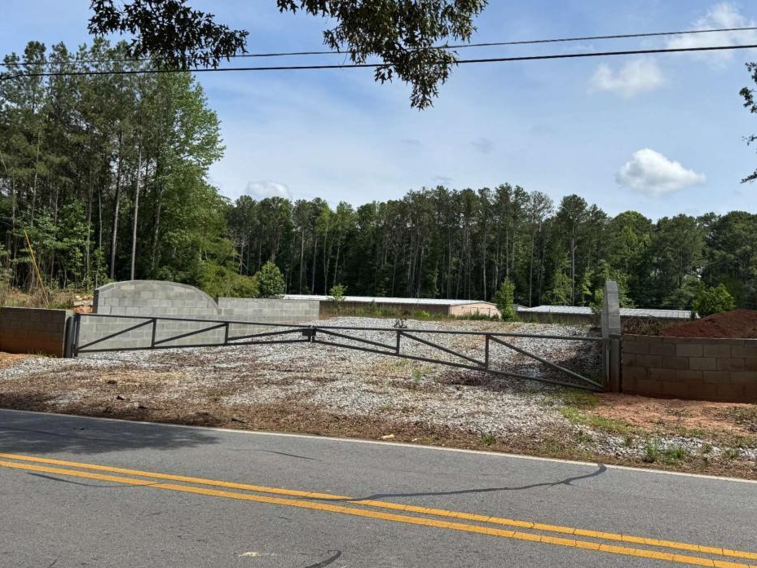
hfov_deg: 58.2
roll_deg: -2.4
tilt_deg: +4.6
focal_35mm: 31
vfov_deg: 45.3
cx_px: 416
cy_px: 244
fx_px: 678
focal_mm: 6.76
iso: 80
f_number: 1.78
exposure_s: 1/5814
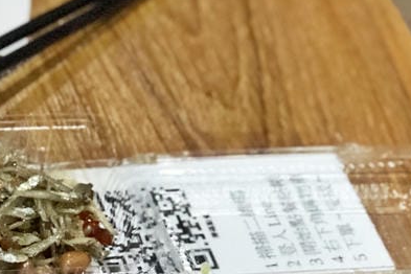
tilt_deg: -46.9
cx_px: -5
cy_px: 310
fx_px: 2066
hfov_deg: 11.2
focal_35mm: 181
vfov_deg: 7.5
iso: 500
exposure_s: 1/30
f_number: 2.8
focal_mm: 6.6
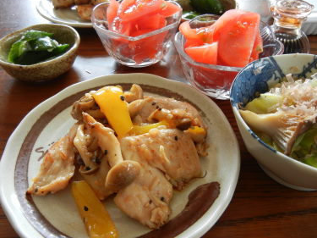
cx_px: 156
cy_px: 114
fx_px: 293
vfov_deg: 44.1
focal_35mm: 32
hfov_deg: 56.8
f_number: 3.5
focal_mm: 5.4
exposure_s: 1/30
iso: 181
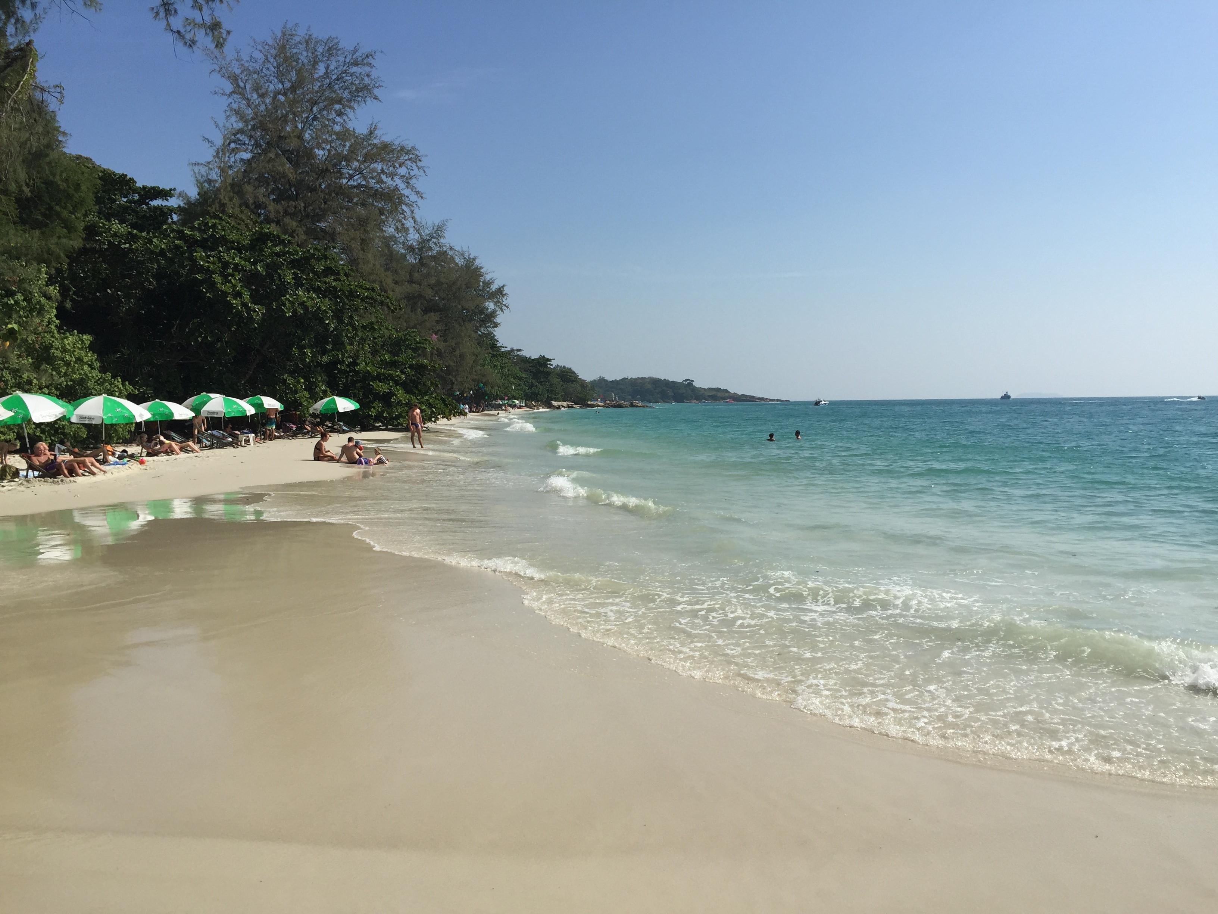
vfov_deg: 48.2
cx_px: 609
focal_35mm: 29
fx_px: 1020
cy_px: 457
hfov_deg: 61.7
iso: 32
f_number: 2.2
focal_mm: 4.15
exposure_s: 1/4405
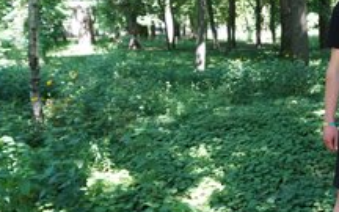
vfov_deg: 25.3
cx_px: 292
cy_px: 115
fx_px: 471
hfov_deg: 37.5
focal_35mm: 51
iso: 500
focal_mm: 18
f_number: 4
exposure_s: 1/160
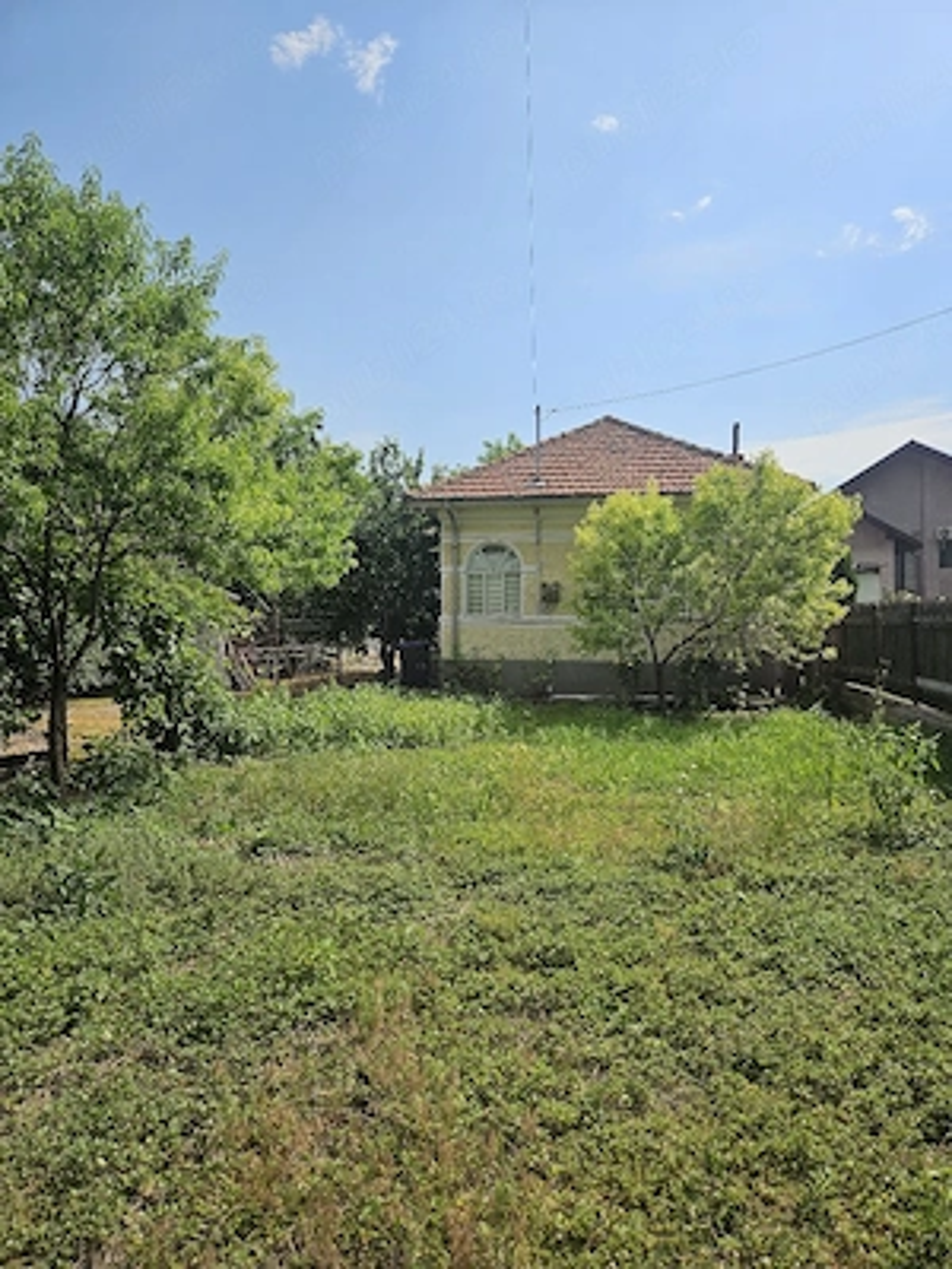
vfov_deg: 73.9
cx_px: 476
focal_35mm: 23
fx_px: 843
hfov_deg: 58.9
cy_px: 634
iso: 25
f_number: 1.8
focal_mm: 5.4
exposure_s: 1/5000
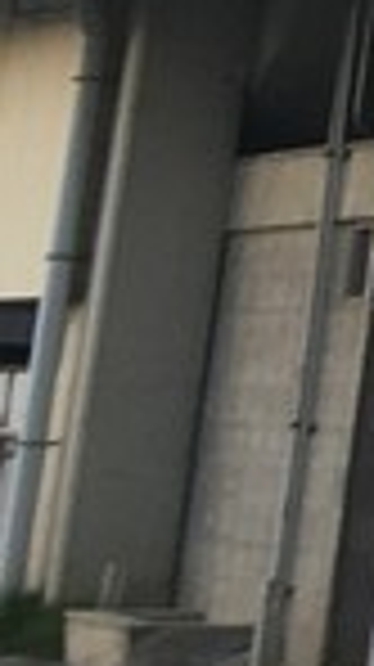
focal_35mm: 256
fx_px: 4524
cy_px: -603
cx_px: 2442
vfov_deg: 8.1
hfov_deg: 3.8
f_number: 2.2
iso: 25
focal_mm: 4.15
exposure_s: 1/60
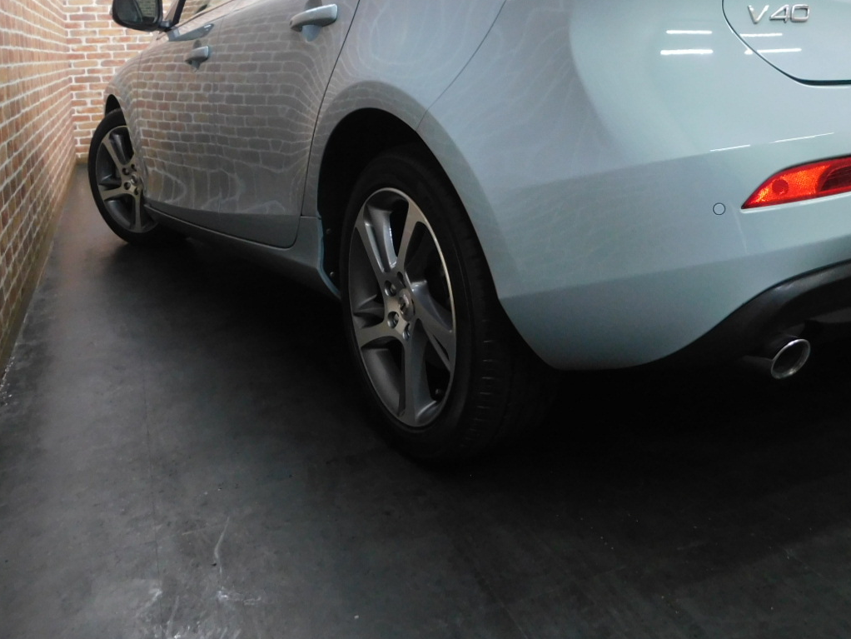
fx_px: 885
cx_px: 549
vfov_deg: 38.4
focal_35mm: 36
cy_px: 141
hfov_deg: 50.6
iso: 280
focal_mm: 4
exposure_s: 1/30
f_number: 3
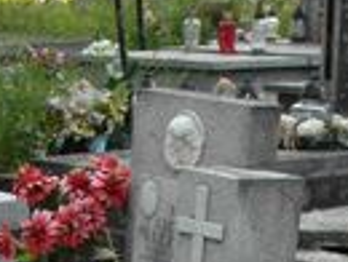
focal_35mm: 118
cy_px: 604
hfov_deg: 16.6
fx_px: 1188
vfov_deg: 10.9
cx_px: 131
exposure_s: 1/60
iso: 100
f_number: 3.4
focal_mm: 5.2
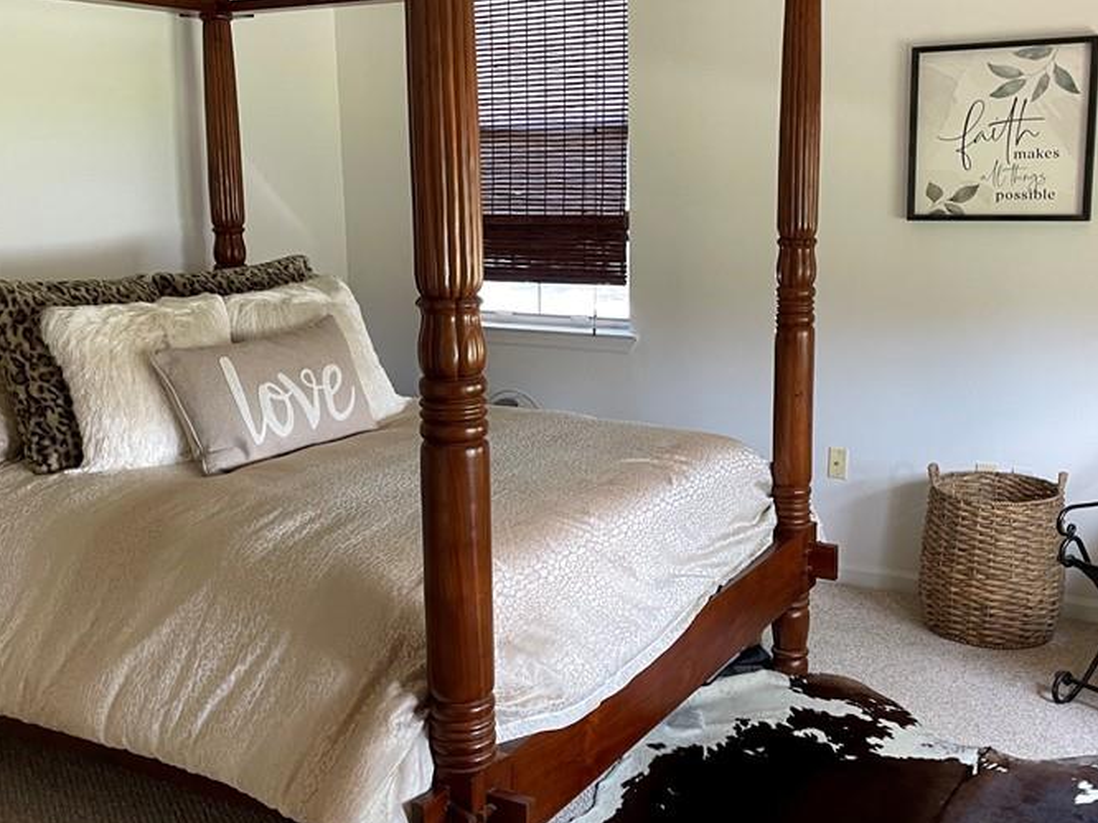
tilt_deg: -10.6
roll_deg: +1.1
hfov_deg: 46.8
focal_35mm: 40
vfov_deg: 35.9
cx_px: 570
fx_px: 1268
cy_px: 394
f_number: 1.6
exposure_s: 1/60
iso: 100
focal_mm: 4.2
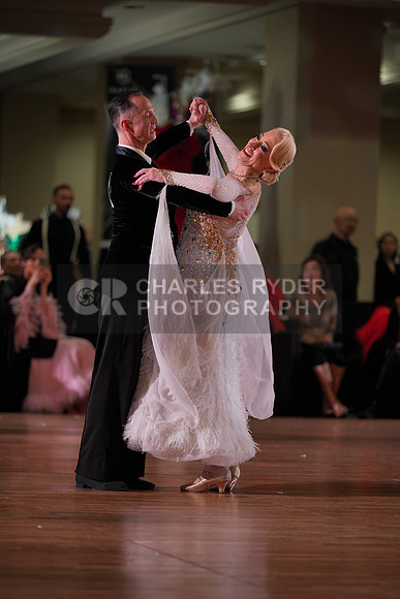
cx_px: 200
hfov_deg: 8.6
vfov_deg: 12.9
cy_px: 300
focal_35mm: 159
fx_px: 2648
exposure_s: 1/500
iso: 640
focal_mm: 159
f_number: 2.8
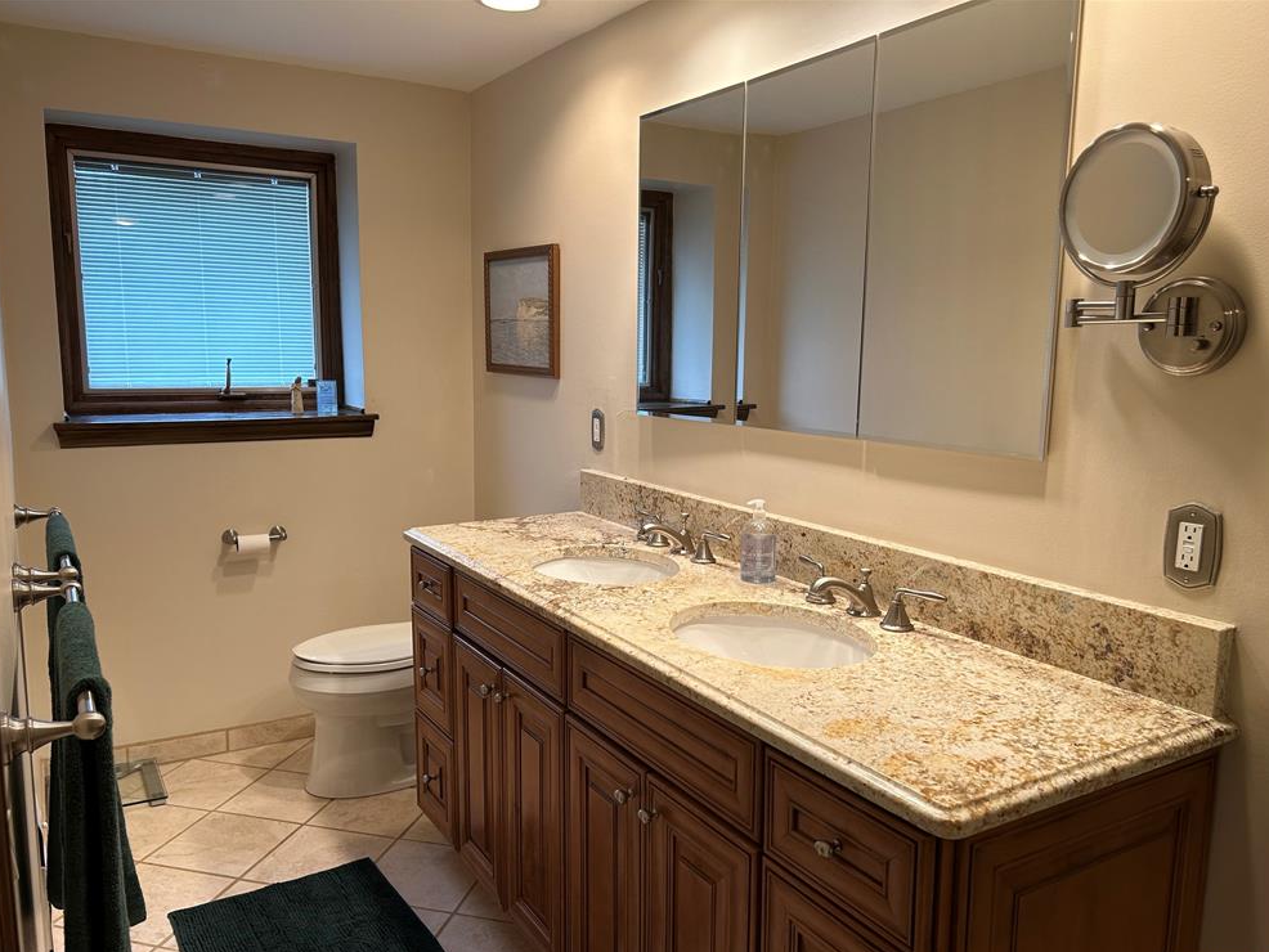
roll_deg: -0.7
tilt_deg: -8.2
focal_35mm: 27
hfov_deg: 65.3
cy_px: 493
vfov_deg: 51.4
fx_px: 990
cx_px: 627
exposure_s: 1/120
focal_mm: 5.7
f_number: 1.5
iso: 100
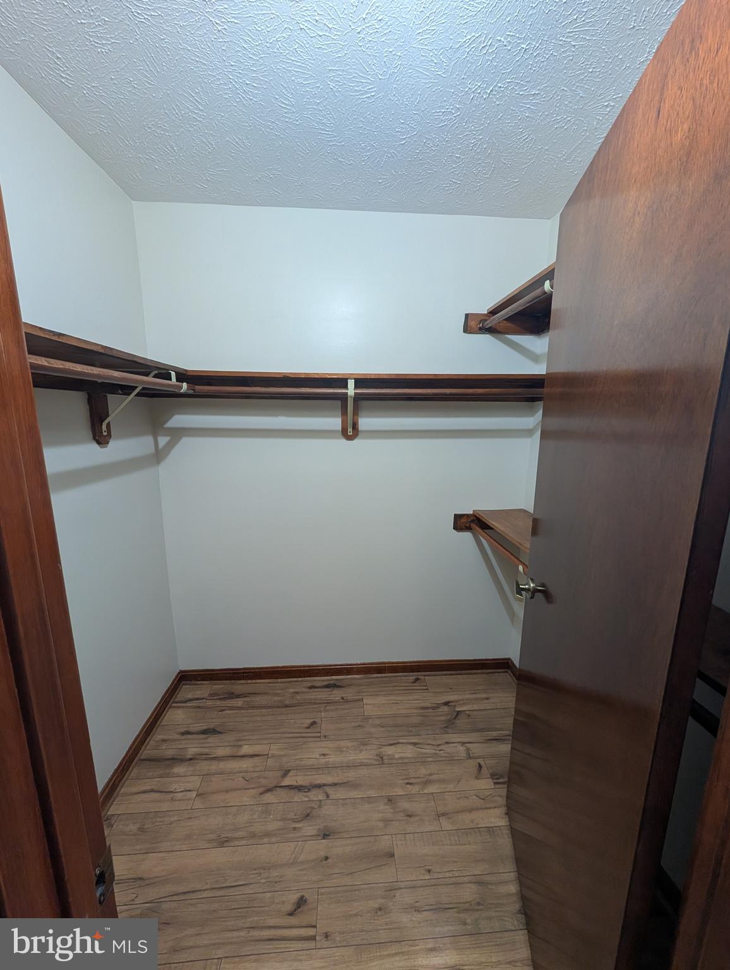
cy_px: 485
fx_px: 337
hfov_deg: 94.6
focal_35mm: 12
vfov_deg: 110.5
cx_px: 365
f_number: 1.7
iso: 387
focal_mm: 2.02
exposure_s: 1/120
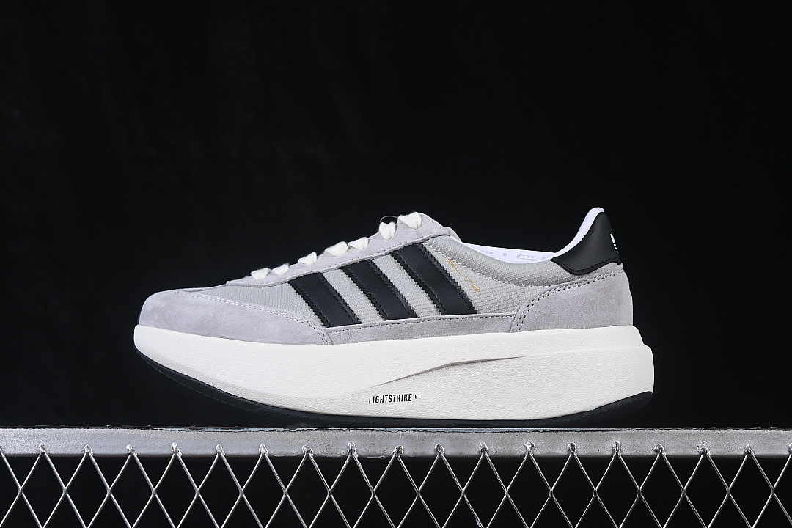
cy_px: 264
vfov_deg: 18.2
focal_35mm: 75
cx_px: 396
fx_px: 1650
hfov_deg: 27.0
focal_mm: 50
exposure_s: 1/80
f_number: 8
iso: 160
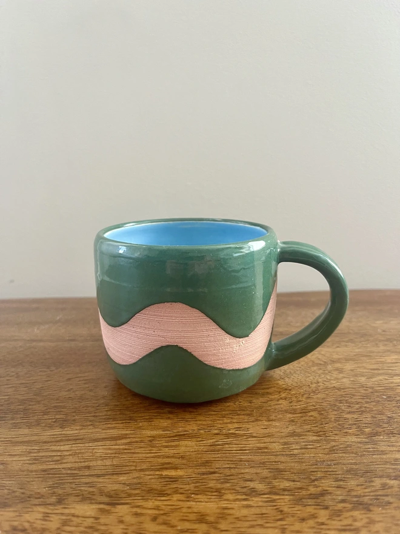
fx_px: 401
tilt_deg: -13.1
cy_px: 267
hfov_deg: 53.1
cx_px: 200
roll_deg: -0.4
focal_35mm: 26
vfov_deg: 67.3
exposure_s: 1/79
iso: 125
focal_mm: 5.1
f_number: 1.6
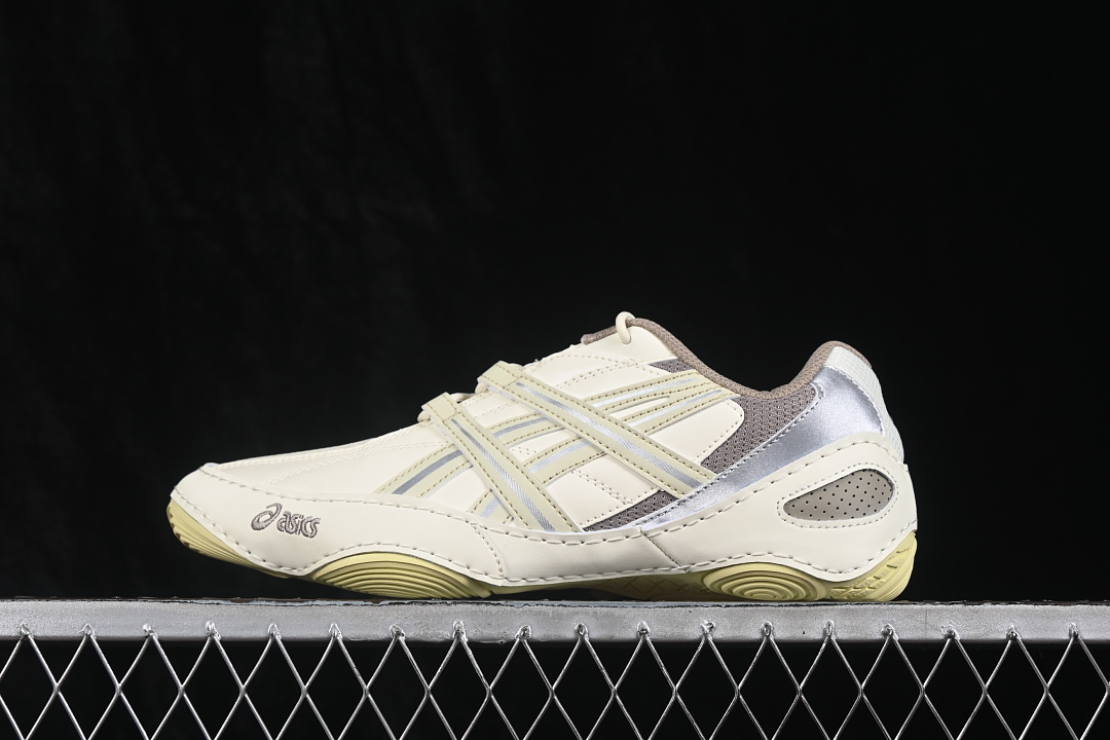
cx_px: 555
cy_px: 370
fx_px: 2312
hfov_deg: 27.0
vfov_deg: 18.2
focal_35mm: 75
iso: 160
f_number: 8
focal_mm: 50
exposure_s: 1/80
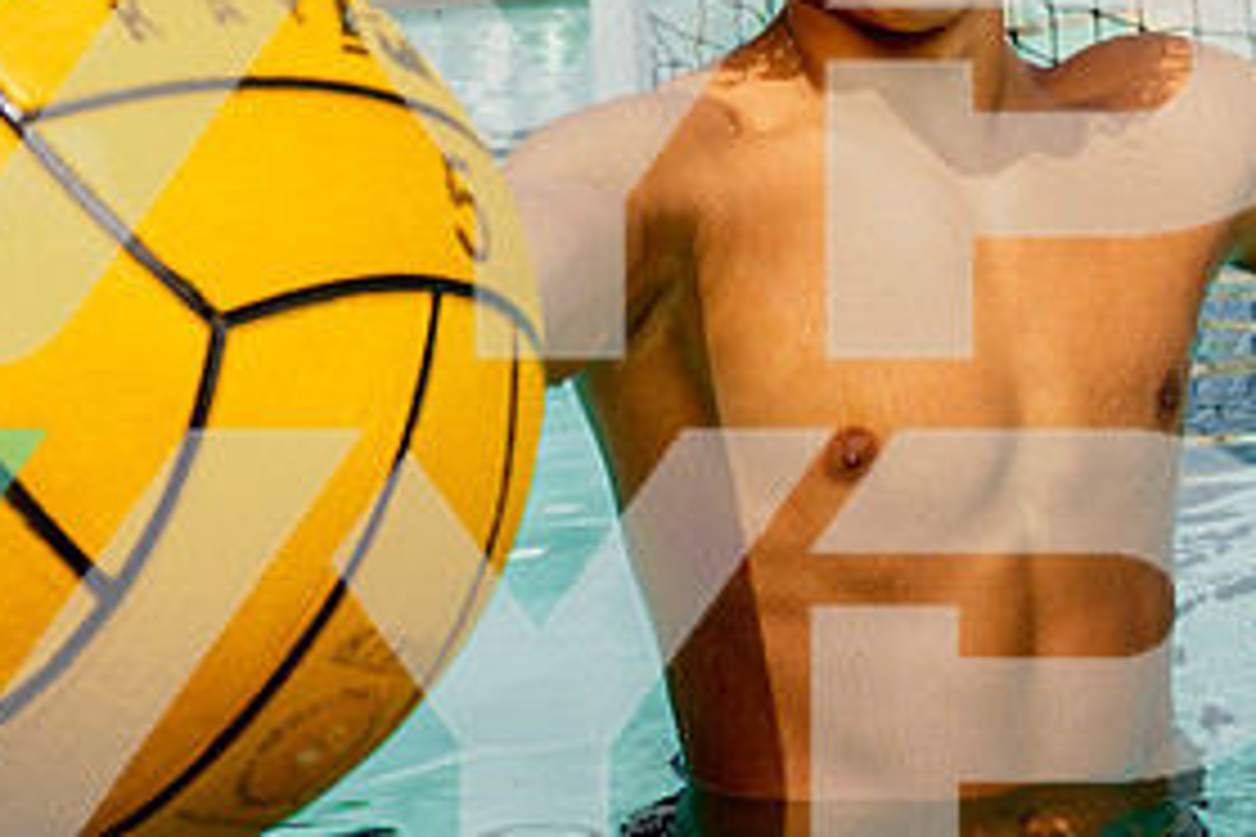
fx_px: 2686
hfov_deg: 26.3
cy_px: 124
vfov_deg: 17.5
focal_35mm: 77
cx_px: 738
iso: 50
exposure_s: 1/250
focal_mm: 37
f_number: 9
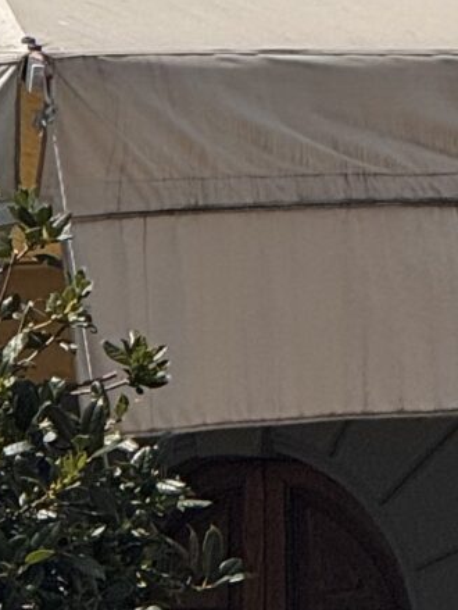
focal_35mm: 699
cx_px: -264
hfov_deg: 2.1
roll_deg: -0.1
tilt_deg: +5.2
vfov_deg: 2.8
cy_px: -35
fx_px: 12313
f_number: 2.8
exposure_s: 1/2525
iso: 50
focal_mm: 15.66
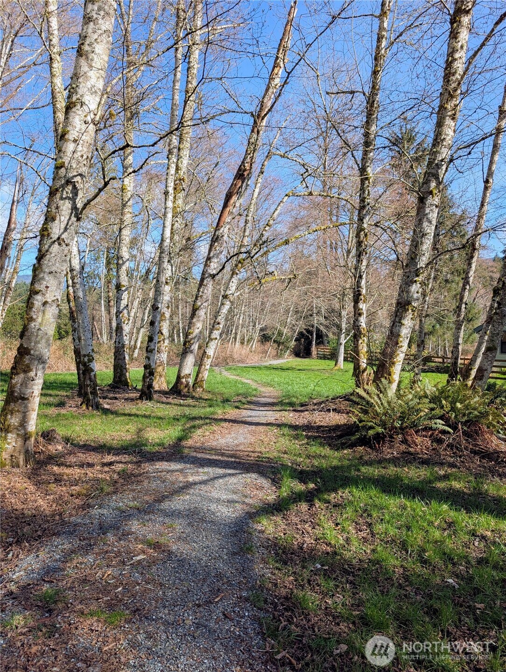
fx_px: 466
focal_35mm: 24
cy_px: 336
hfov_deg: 57.0
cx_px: 253
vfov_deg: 71.5
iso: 20
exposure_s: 1/540
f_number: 1.68
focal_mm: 6.9
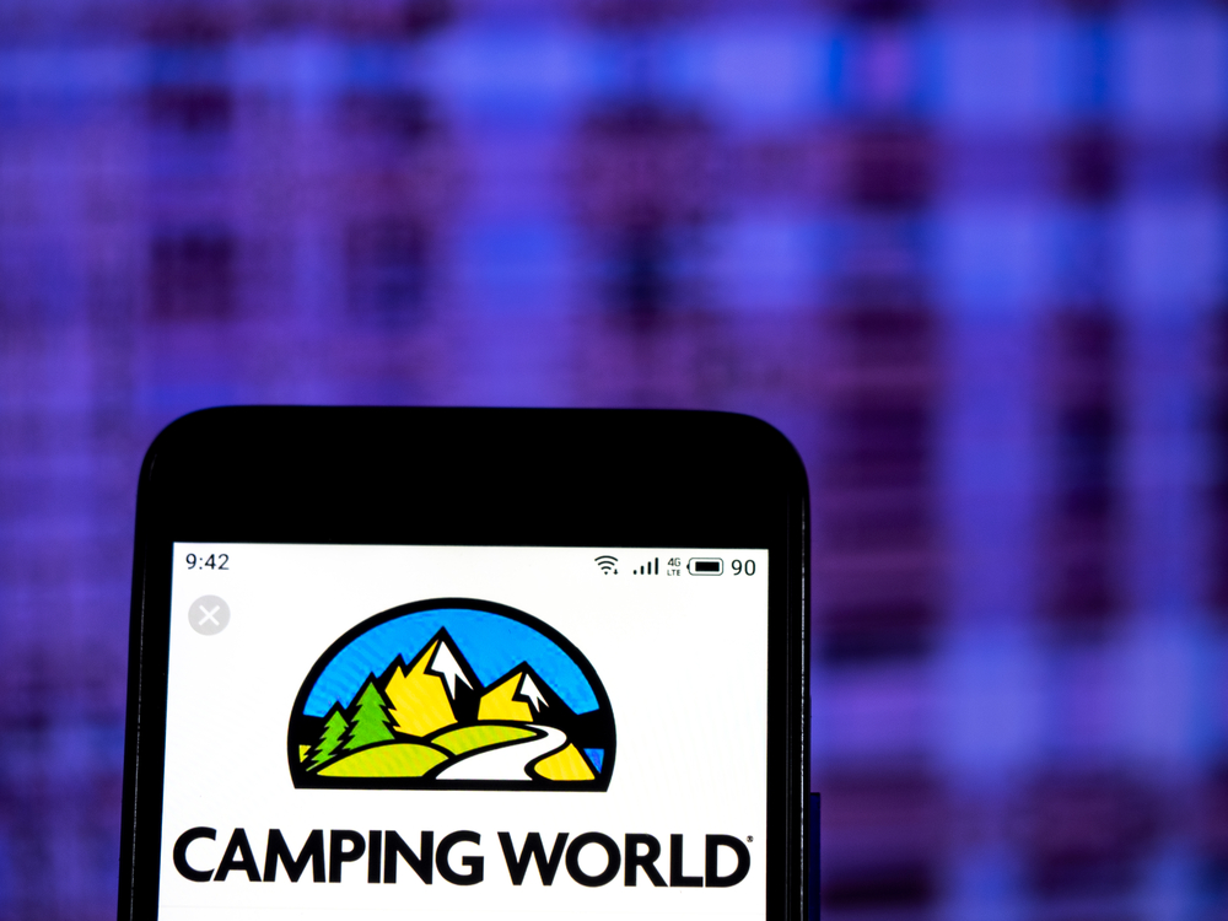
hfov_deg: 16.4
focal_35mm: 120
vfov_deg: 12.3
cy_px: 460
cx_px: 614
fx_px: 4257
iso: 200
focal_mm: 60
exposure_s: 1/60
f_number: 2.8
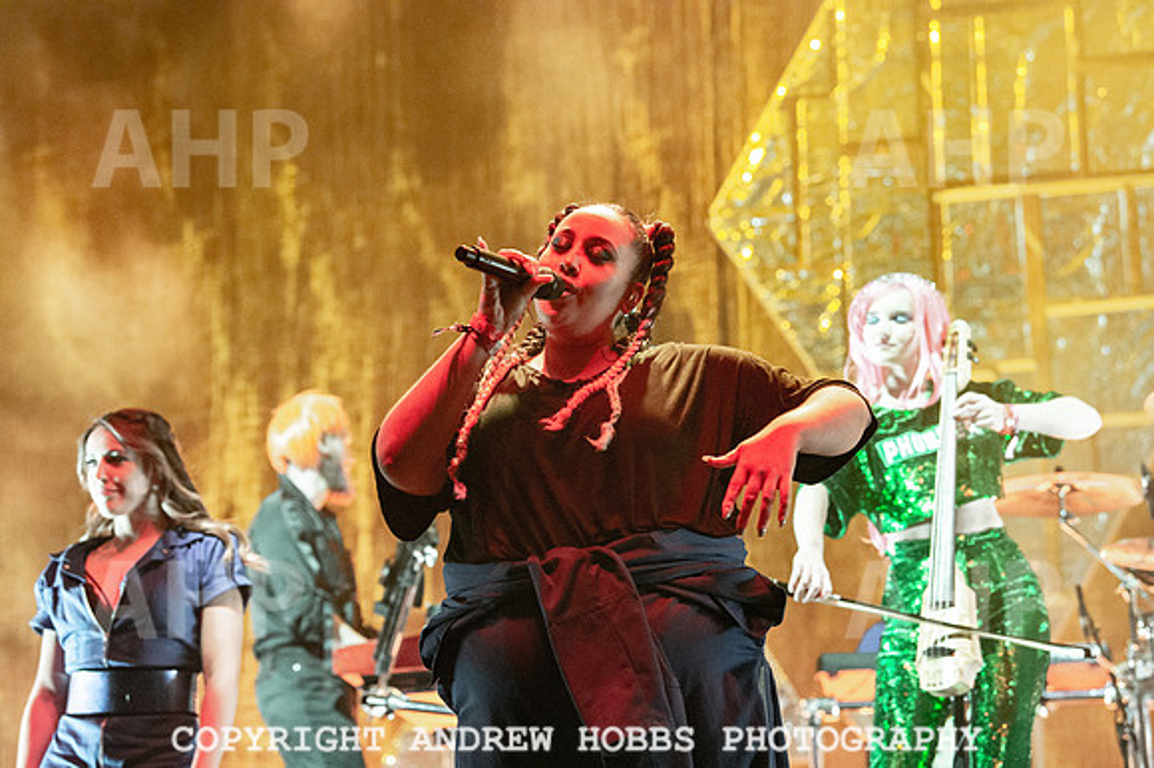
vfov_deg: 12.4
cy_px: 384
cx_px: 577
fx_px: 3524
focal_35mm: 110
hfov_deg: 18.6
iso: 6400
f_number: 4.5
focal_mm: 110
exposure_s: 1/250
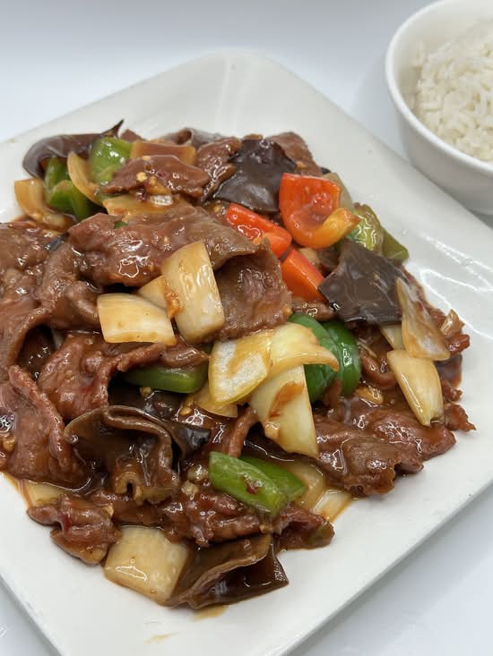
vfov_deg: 39.7
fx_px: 911
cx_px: 246
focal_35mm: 48
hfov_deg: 30.3
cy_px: 328
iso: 50
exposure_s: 1/195
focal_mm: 6.86
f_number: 1.78
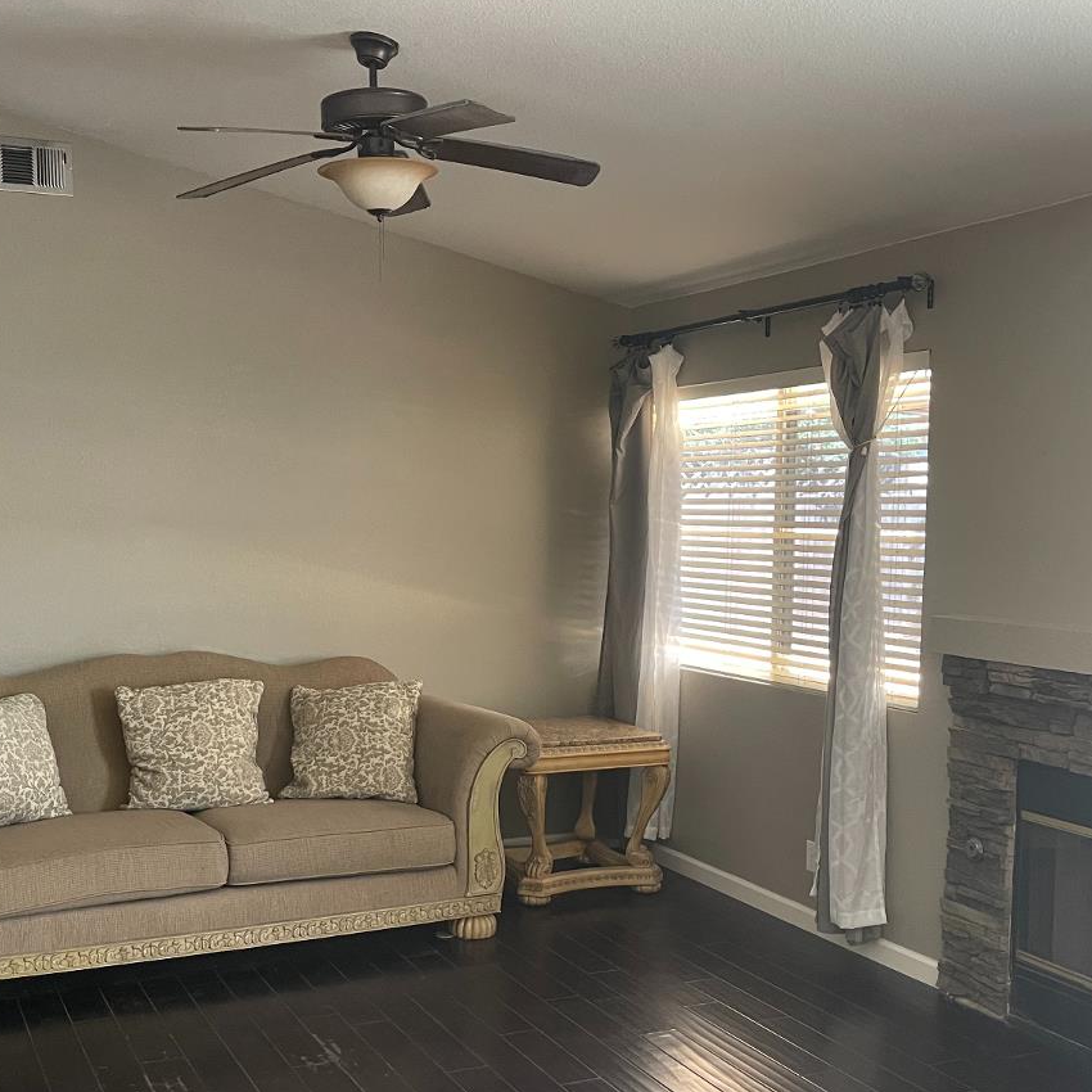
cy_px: 647
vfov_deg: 42.7
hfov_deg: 42.7
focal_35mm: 39
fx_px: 1392
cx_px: 471
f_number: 1.6
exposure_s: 1/40
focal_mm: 5.1
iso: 400
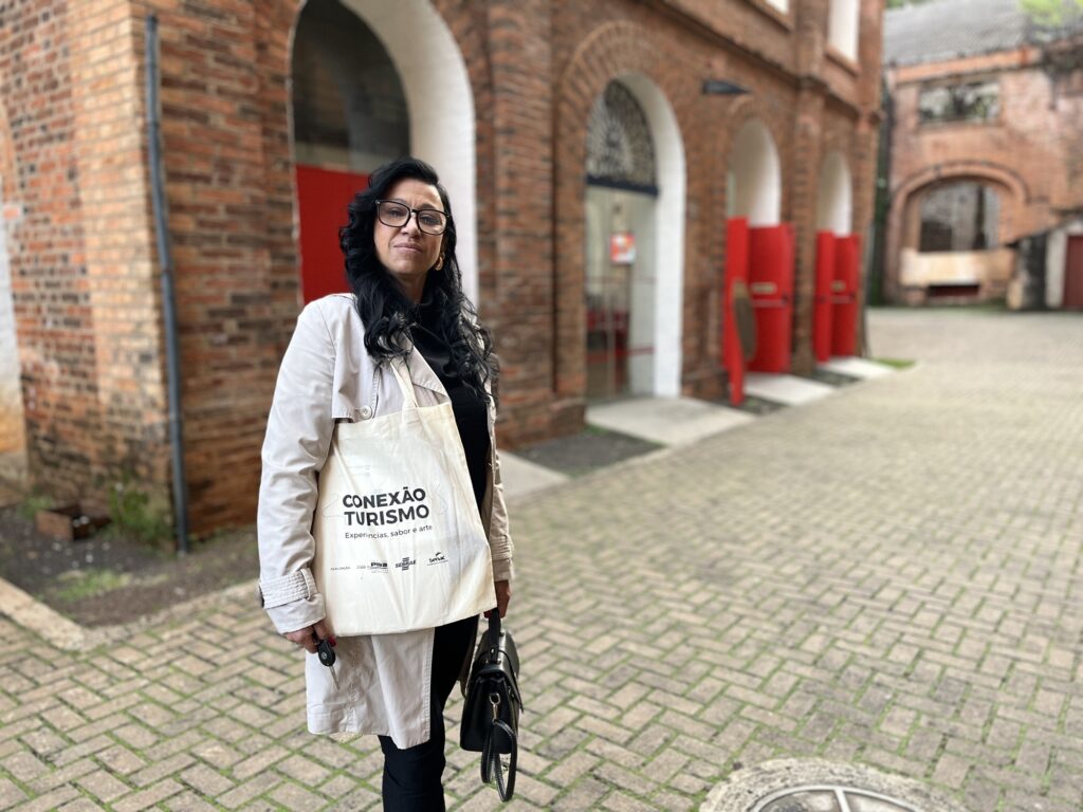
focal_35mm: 26
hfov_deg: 67.3
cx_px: 542
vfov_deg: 53.1
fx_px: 813
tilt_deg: -9.0
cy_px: 406
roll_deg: +0.1
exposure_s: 1/84
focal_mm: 5.1
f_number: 1.6
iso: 125
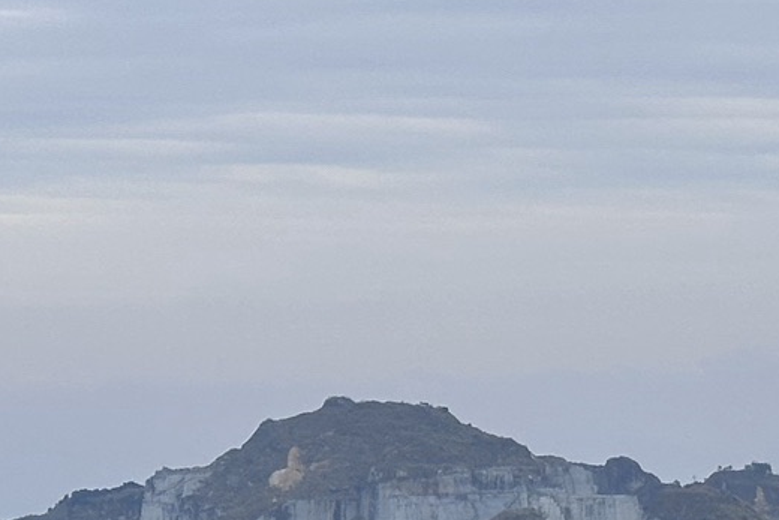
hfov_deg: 10.7
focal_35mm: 192
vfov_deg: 7.2
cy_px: 244
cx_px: 502
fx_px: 4156
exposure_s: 1/3257
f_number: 1.78
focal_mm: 6.86
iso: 64
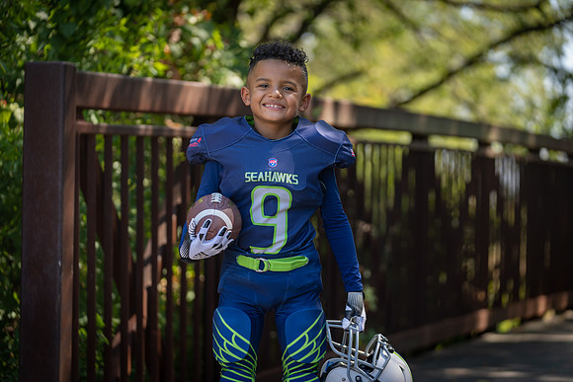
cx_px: 286
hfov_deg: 17.3
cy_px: 191
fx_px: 1879
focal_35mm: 118
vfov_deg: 11.6
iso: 100
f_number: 2.8
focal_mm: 118
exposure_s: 1/320
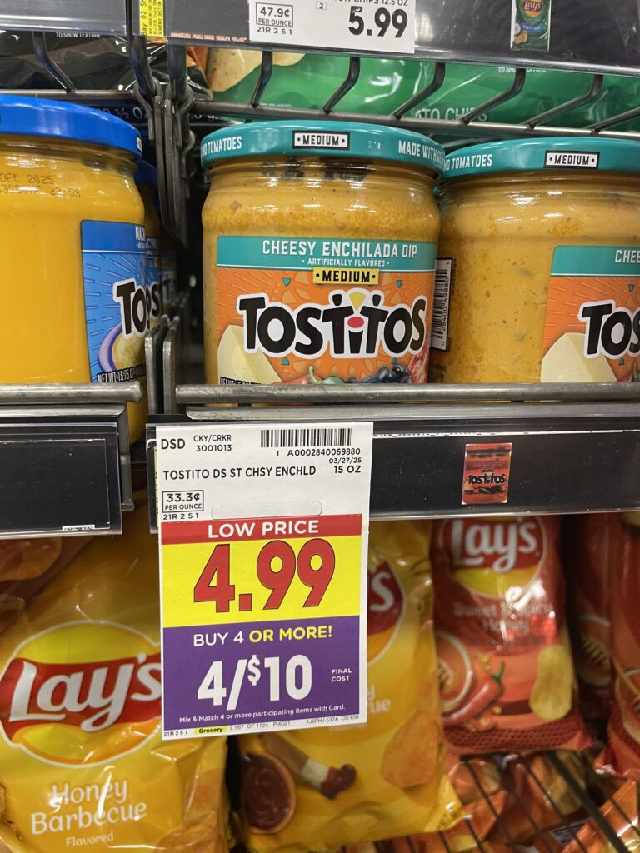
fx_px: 641
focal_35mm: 26
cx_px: 320
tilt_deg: -12.4
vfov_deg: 67.3
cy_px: 426
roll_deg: -1.5
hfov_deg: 53.1
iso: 160
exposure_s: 1/60
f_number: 1.6
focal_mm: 4.2
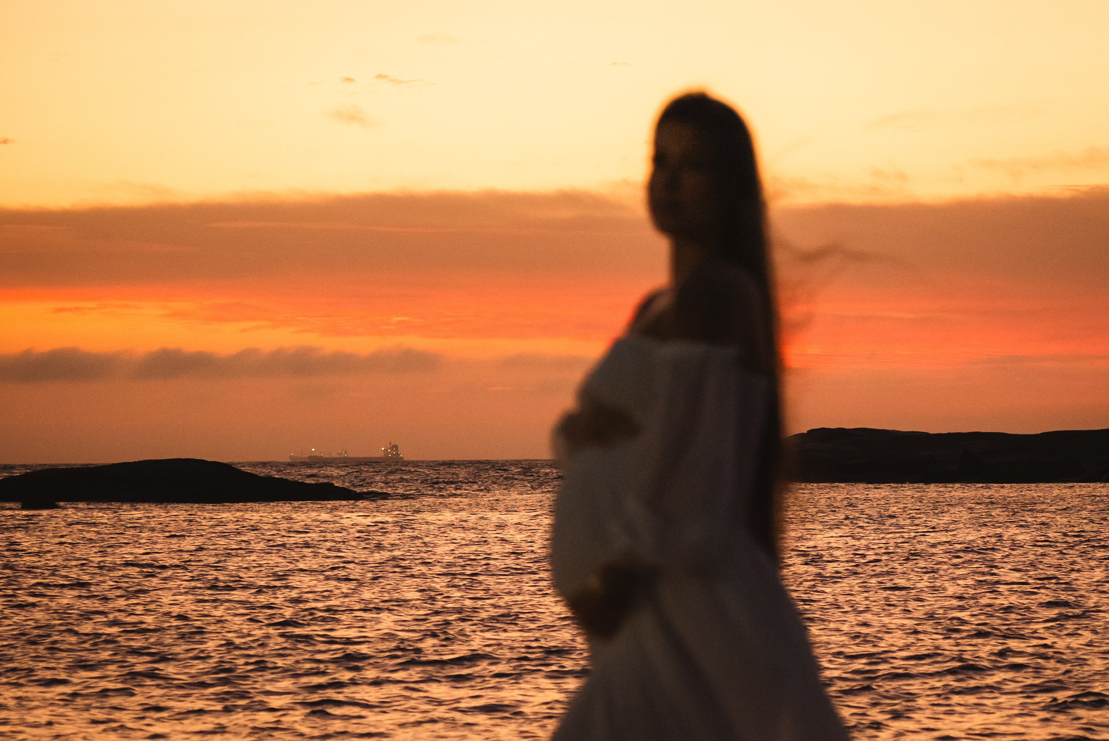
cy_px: 370
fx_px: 2157
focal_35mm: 70
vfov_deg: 19.5
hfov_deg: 28.8
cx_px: 554
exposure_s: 1/640
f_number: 2.8
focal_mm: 70
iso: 3200
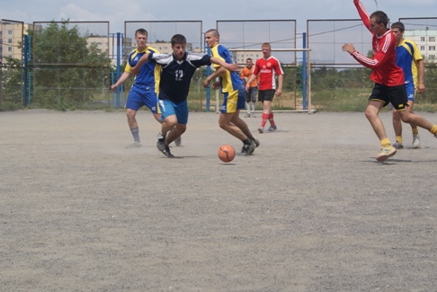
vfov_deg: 12.6
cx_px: 267
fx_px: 1320
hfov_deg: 18.8
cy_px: 122
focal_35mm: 109
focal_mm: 55
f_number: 8
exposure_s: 1/320
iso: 100
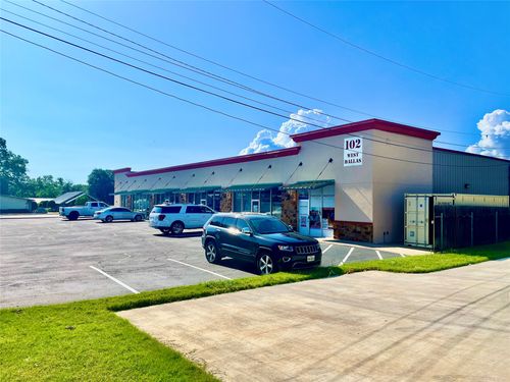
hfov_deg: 67.3
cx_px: 255
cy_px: 191
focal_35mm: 26
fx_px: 383
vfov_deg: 53.1
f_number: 1.6
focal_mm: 5.1
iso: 50
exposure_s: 1/8403
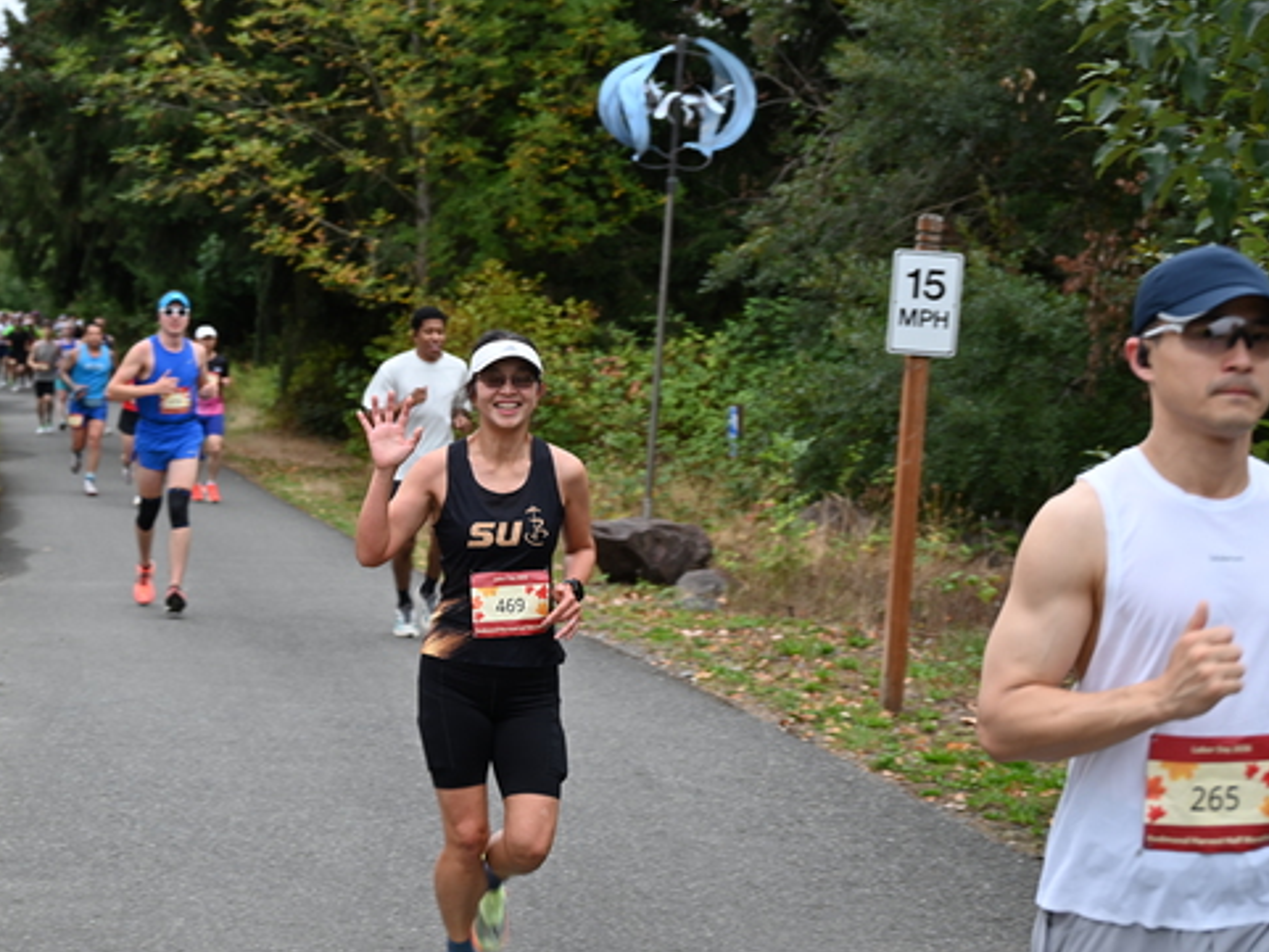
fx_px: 2823
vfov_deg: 19.1
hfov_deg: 25.3
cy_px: 476
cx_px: 559
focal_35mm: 77
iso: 450
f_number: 6
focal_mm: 70
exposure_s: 1/125
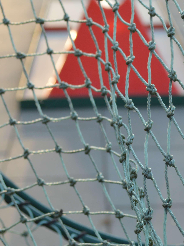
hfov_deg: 14.5
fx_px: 723
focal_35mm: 102
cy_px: 77
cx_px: 123
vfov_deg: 19.2
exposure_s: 1/125
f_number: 5.6
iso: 180
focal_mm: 32
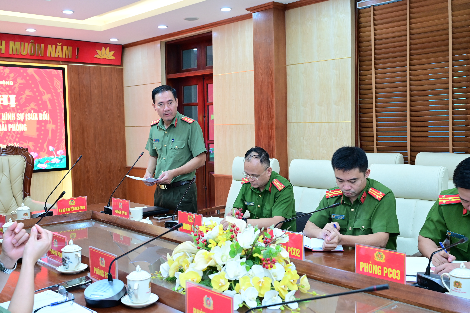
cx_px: 235
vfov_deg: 34.2
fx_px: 509
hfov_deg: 49.6
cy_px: 156
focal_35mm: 39
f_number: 5.6
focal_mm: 39
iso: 1600
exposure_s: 1/60
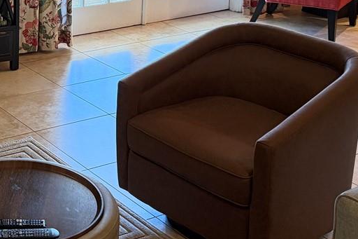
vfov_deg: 17.1
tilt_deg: -14.8
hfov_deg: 24.6
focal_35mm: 78
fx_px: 775
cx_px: -12
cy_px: -1
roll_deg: +0.8
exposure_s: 1/60
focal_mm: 6.76
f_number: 1.78
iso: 400
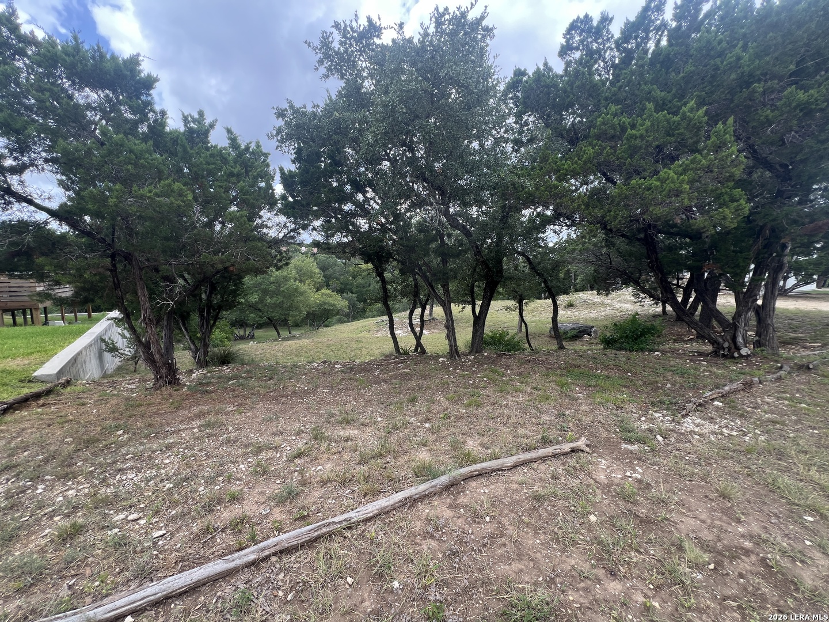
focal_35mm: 13
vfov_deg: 89.9
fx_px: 311
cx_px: 414
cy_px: 311
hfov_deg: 106.2
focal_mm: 1.57
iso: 32
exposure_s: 1/284
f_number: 1.8
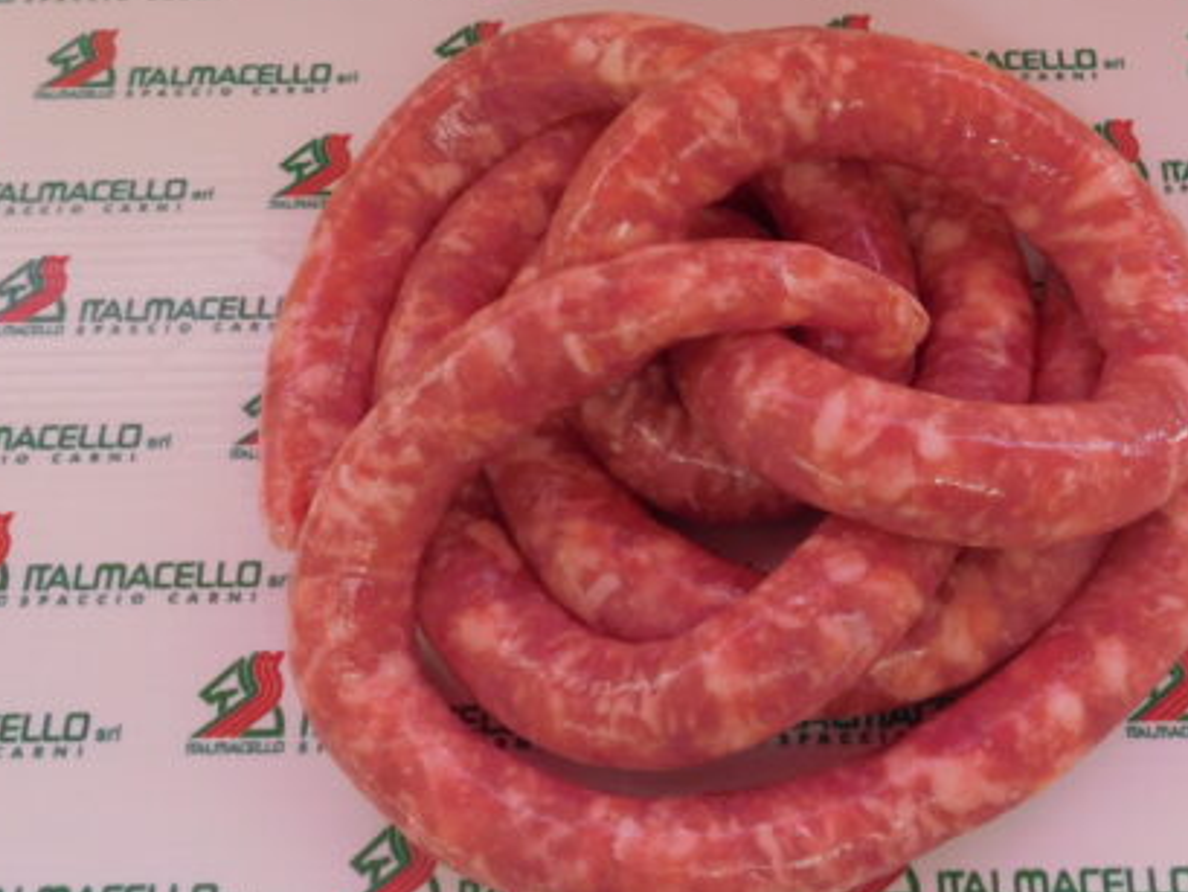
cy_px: 445
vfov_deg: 32.9
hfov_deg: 42.4
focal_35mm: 44
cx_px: 784
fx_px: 1510
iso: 125
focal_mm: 5.3
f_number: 3.2
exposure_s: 1/50
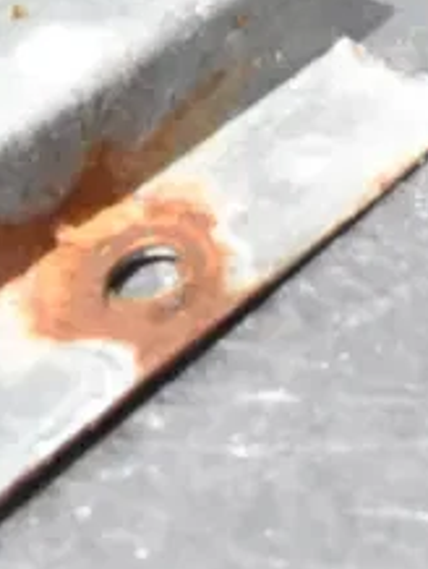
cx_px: 553
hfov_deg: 11.9
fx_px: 1991
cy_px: -555
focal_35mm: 121
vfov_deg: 13.9
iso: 6400
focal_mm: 20
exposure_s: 1/2000
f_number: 22
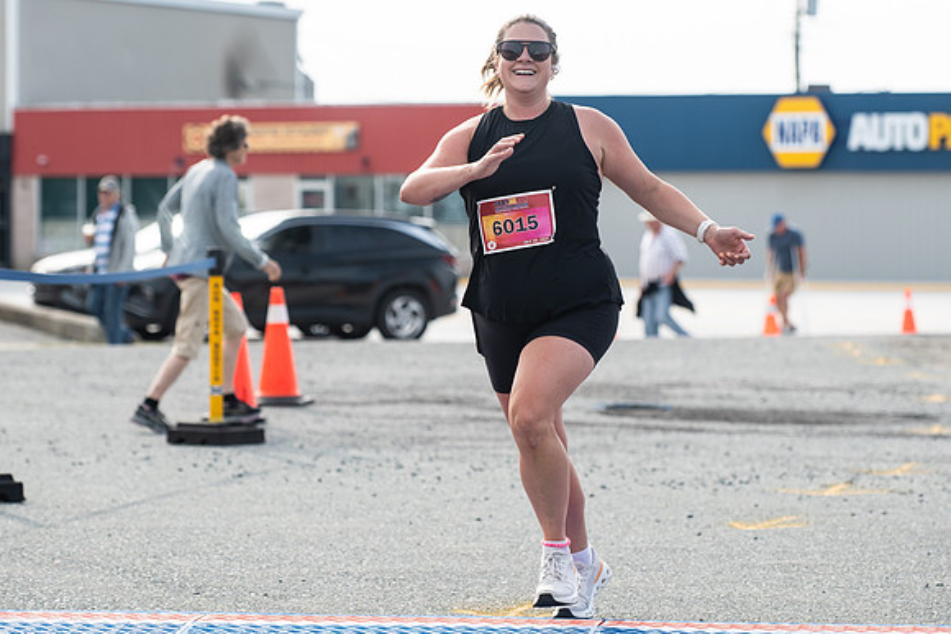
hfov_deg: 13.4
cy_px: 281
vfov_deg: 9.0
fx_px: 4048
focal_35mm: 153
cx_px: 475
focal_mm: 112
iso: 250
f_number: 4.5
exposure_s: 1/1000
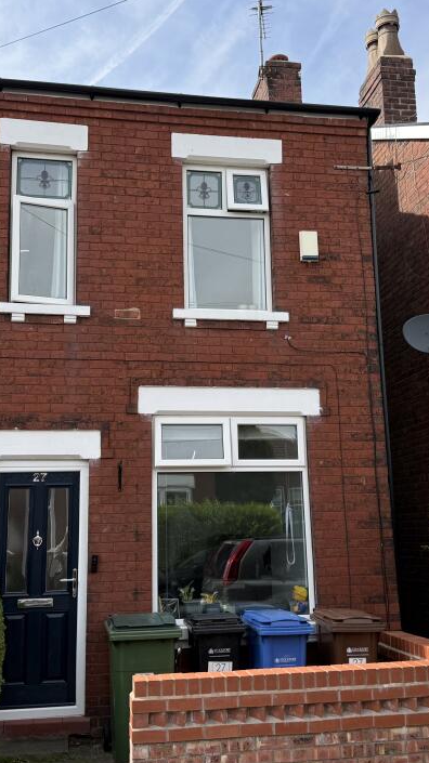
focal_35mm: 38
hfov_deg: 31.2
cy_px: 360
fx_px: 769
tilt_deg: +11.4
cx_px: 203
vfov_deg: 52.8
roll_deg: +1.4
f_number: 1.78
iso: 100
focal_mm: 6.76
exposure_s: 1/2703
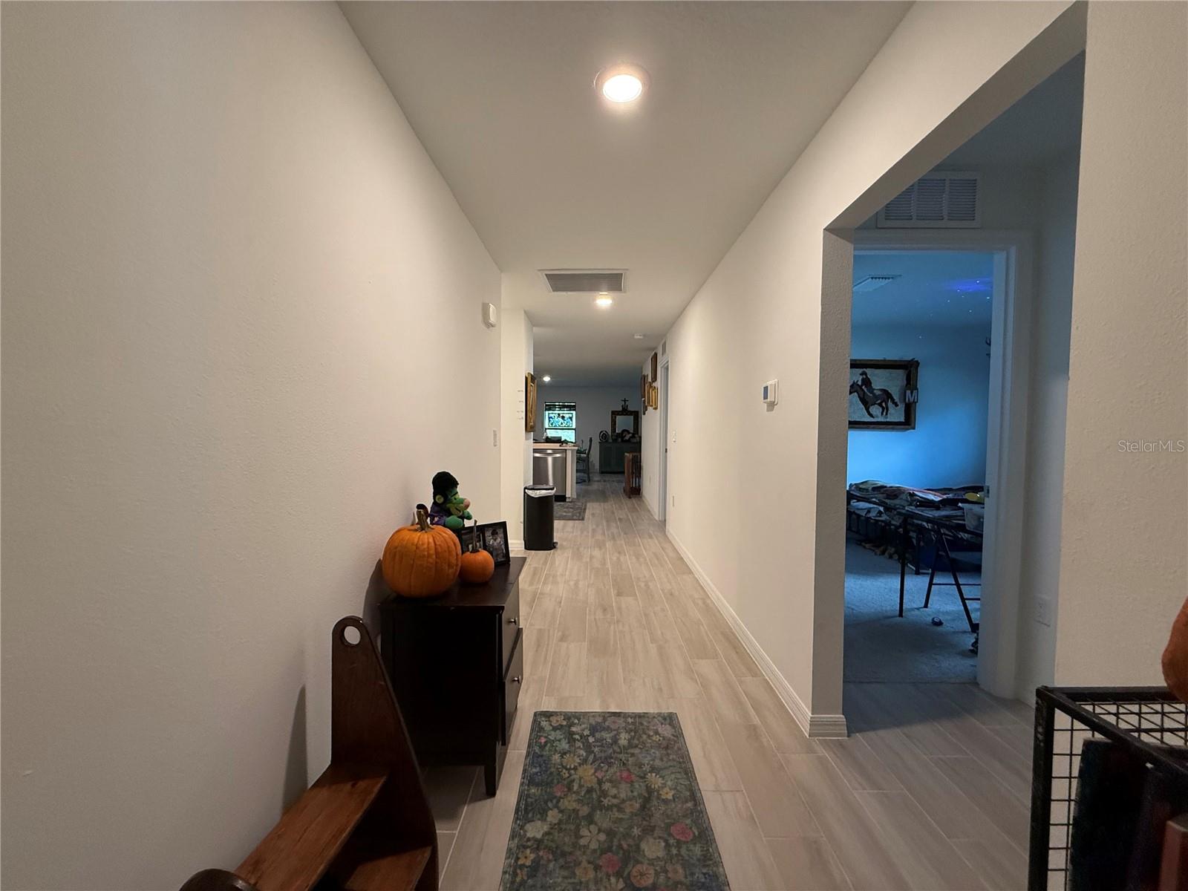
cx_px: 594
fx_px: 480
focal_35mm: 14
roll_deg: -1.0
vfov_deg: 85.7
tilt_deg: -0.8
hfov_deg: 102.1
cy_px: 446
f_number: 2.2
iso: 320
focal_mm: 2.22
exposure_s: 1/120
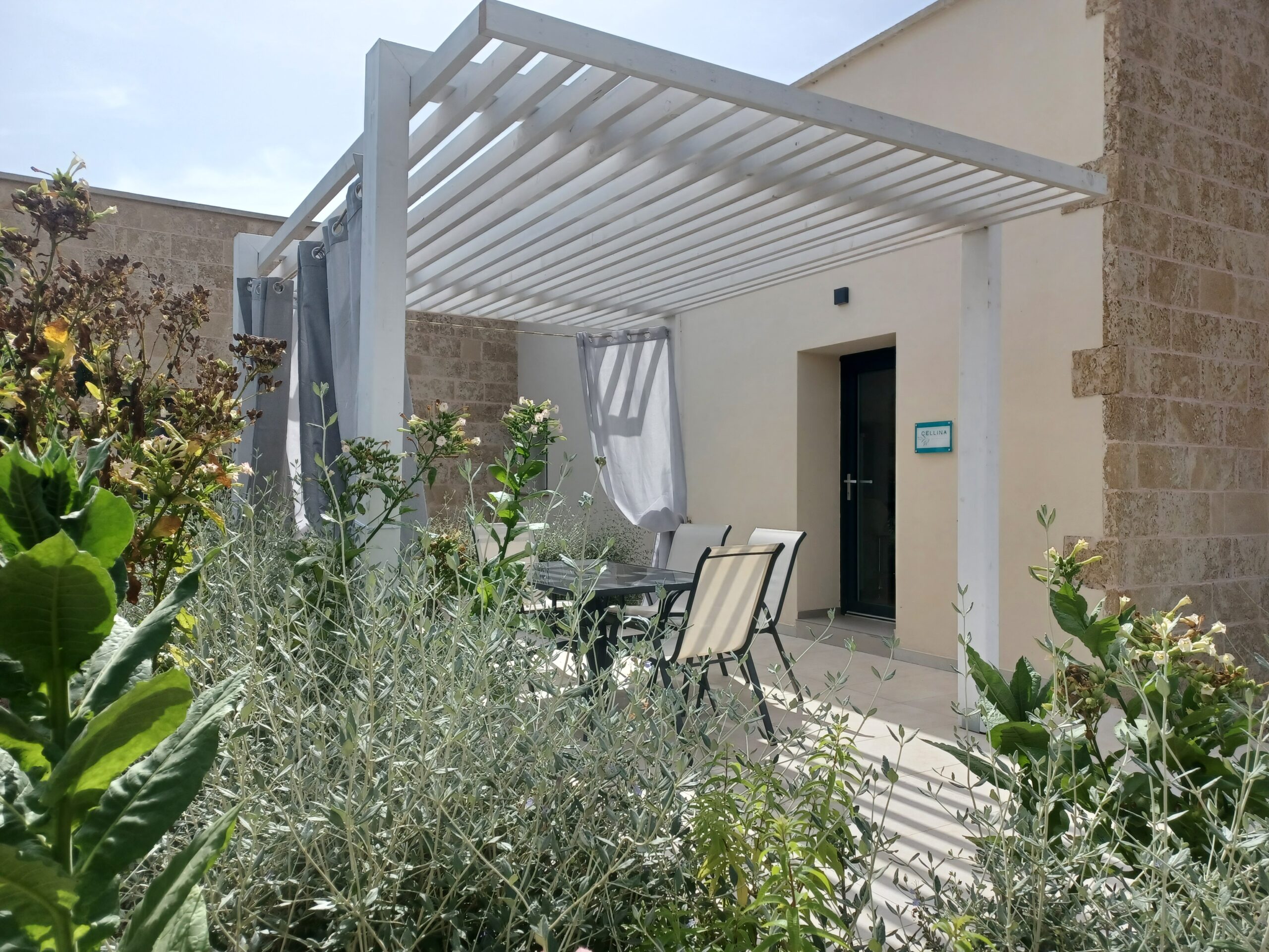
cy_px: 476
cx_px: 634
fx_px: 916
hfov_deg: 69.4
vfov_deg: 54.9
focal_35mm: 25
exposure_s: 1/683
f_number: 1.8
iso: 40
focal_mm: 4.6
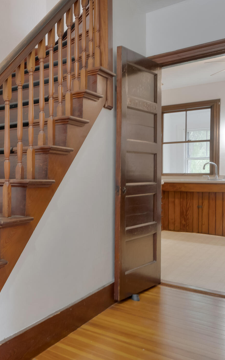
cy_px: 174
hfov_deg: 29.3
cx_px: -82
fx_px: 324
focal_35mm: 33
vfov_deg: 58.1
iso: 800
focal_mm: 16
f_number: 8
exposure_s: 1/30
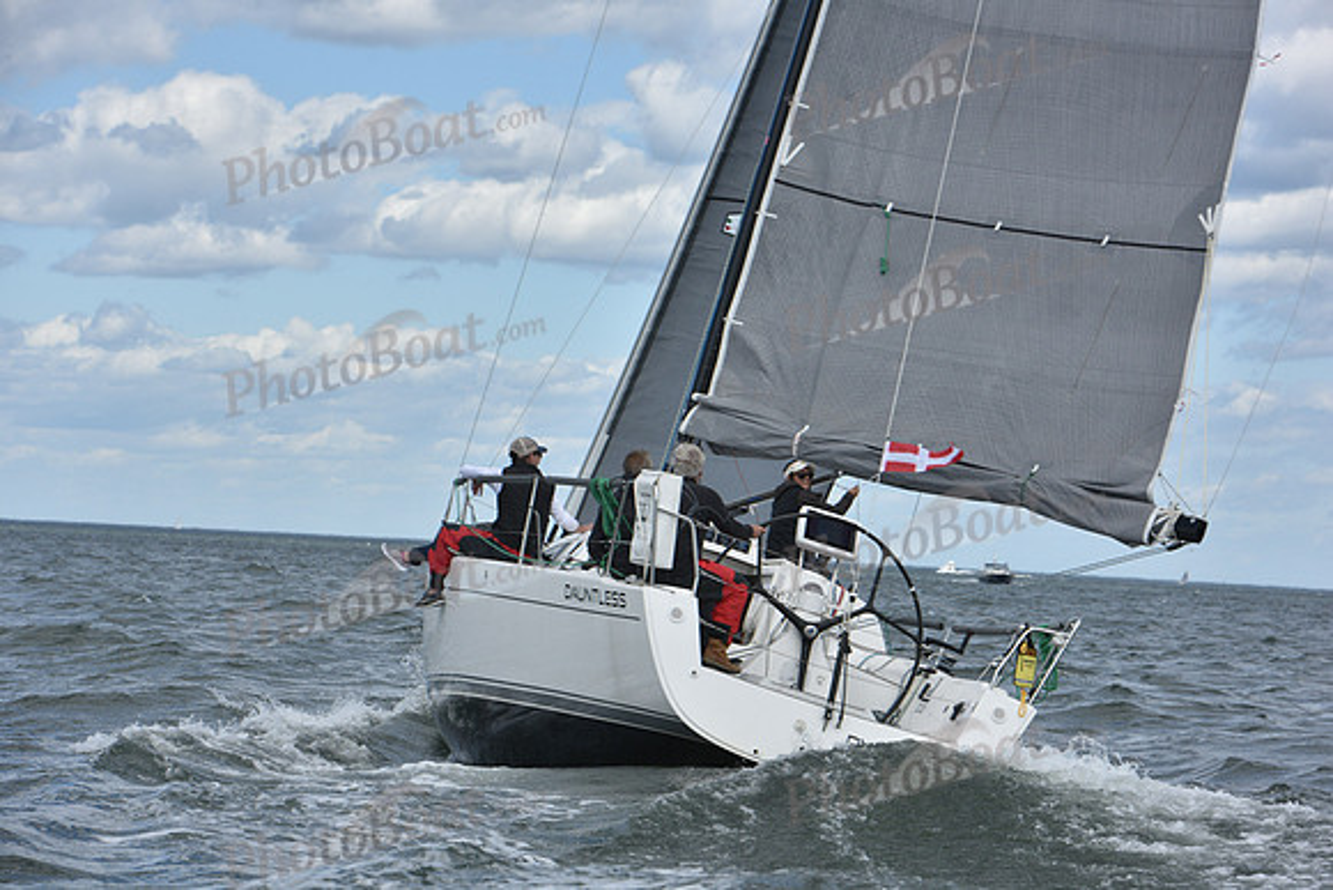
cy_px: 445
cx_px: 666
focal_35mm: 135
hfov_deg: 15.2
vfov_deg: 10.2
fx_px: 5000
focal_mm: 135
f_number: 9
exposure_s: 1/1000
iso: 320
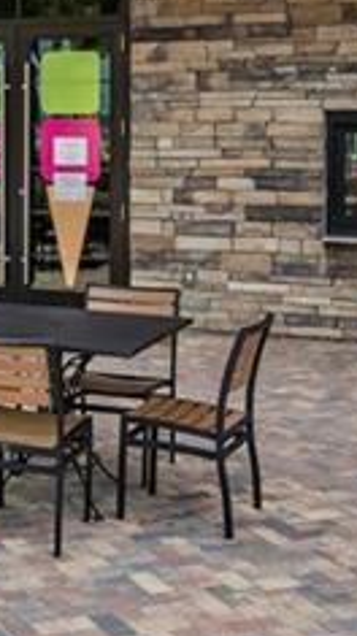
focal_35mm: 73
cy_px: 124
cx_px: -81
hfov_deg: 15.8
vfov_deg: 28.3
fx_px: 1230
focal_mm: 16
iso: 160
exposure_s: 1/250
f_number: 9.5
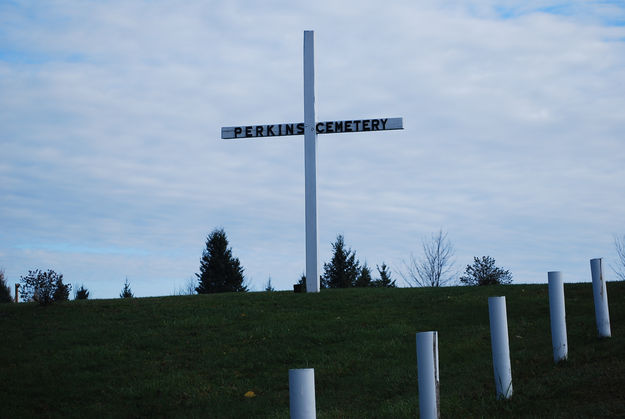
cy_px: 210
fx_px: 1434
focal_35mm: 82
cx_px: 312
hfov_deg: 24.6
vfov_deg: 16.6
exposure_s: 1/200
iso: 100
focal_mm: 55
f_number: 7.1
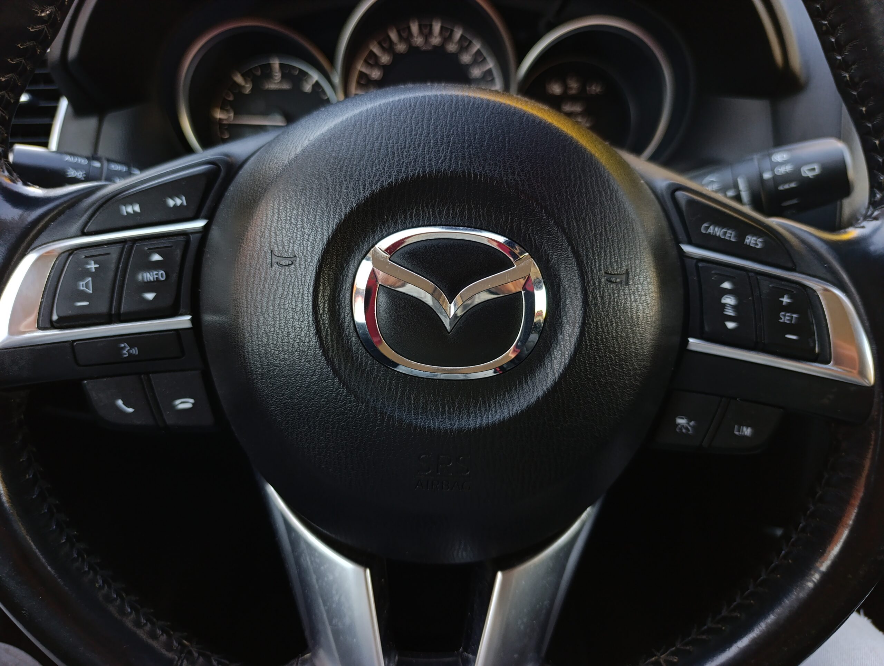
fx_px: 588
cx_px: 442
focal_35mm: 23
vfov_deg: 59.0
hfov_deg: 73.8
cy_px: 333
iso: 320
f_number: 1.6
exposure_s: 1/100
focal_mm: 6.14
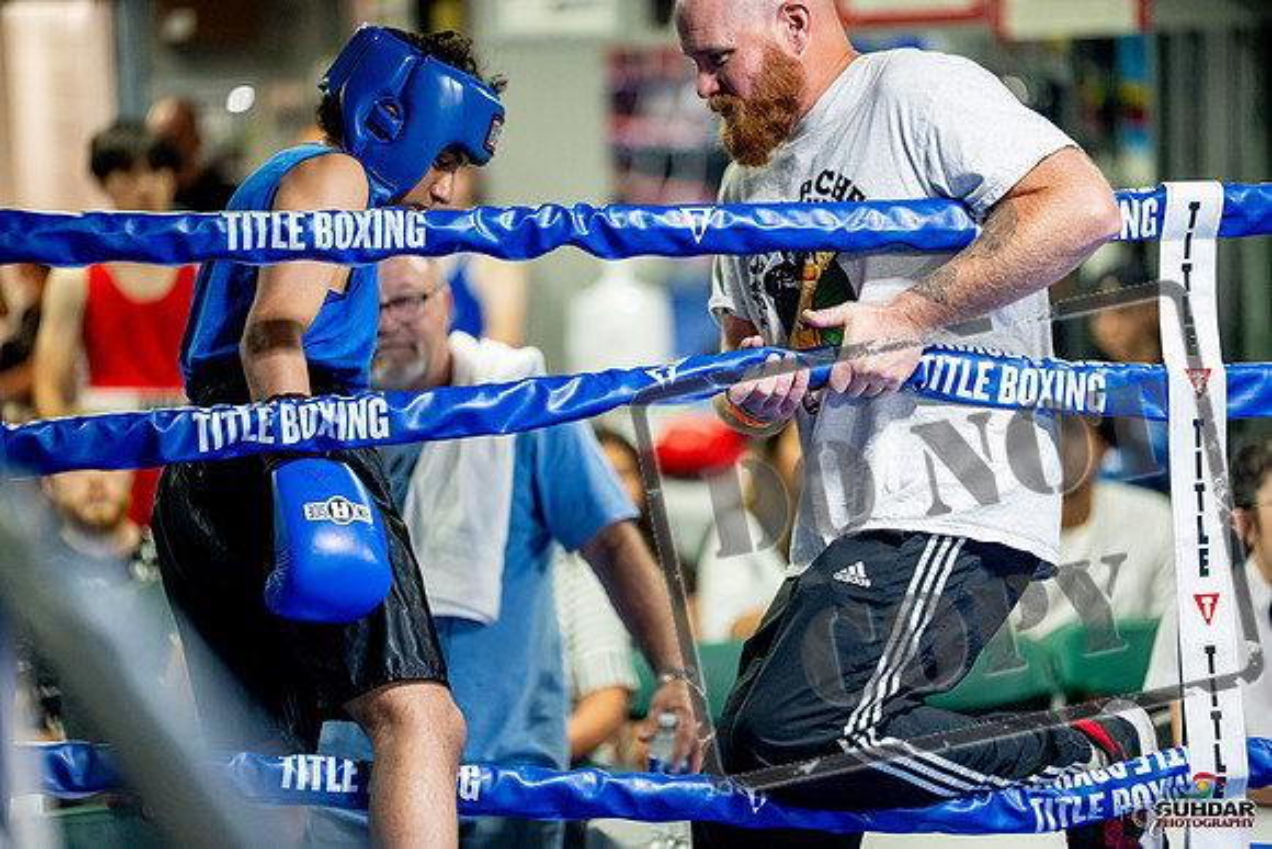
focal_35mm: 137
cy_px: 424
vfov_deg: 10.0
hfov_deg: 15.0
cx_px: 636
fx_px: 4842
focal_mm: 137
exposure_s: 1/800
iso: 4000
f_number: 2
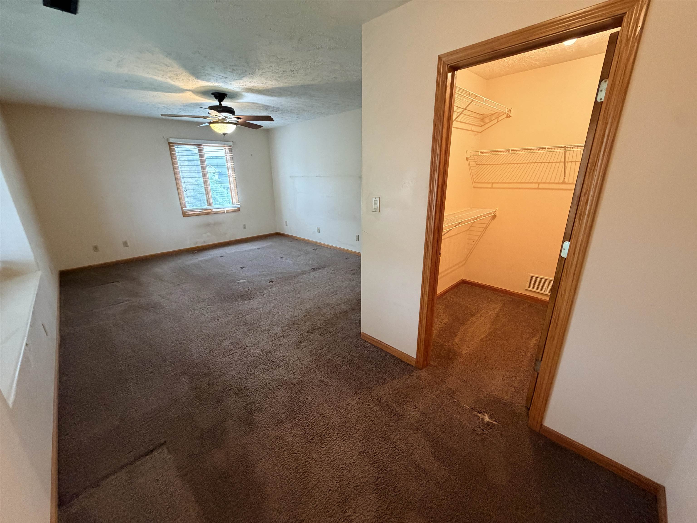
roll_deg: +0.8
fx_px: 282
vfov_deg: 85.7
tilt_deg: -18.6
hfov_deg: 102.1
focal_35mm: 14
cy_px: 262
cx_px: 348
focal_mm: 2.22
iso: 500
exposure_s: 1/60
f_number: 2.2
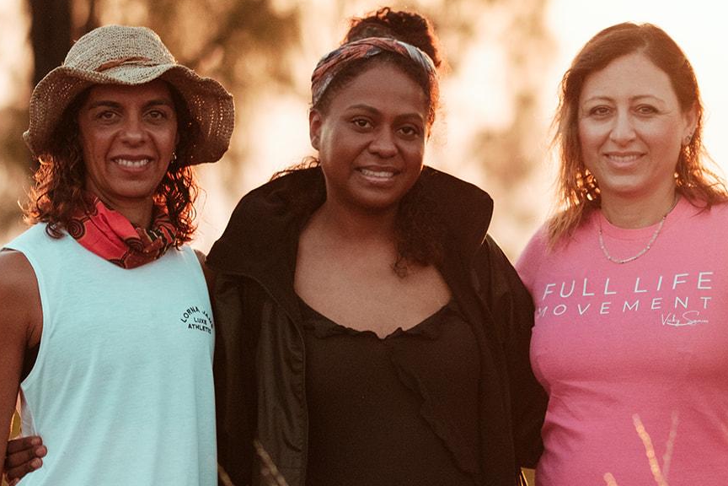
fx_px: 5055
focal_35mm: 250
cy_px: 329
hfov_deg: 8.2
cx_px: 582
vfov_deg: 5.5
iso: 1000
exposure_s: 1/4000
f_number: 2
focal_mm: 90
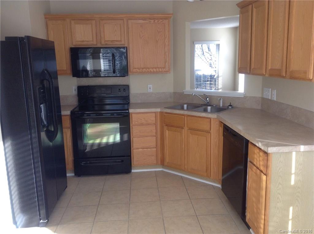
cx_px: 157
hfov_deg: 55.4
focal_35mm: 33
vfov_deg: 42.8
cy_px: 117
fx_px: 299
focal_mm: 3.3
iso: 40
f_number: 2.4
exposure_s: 1/60
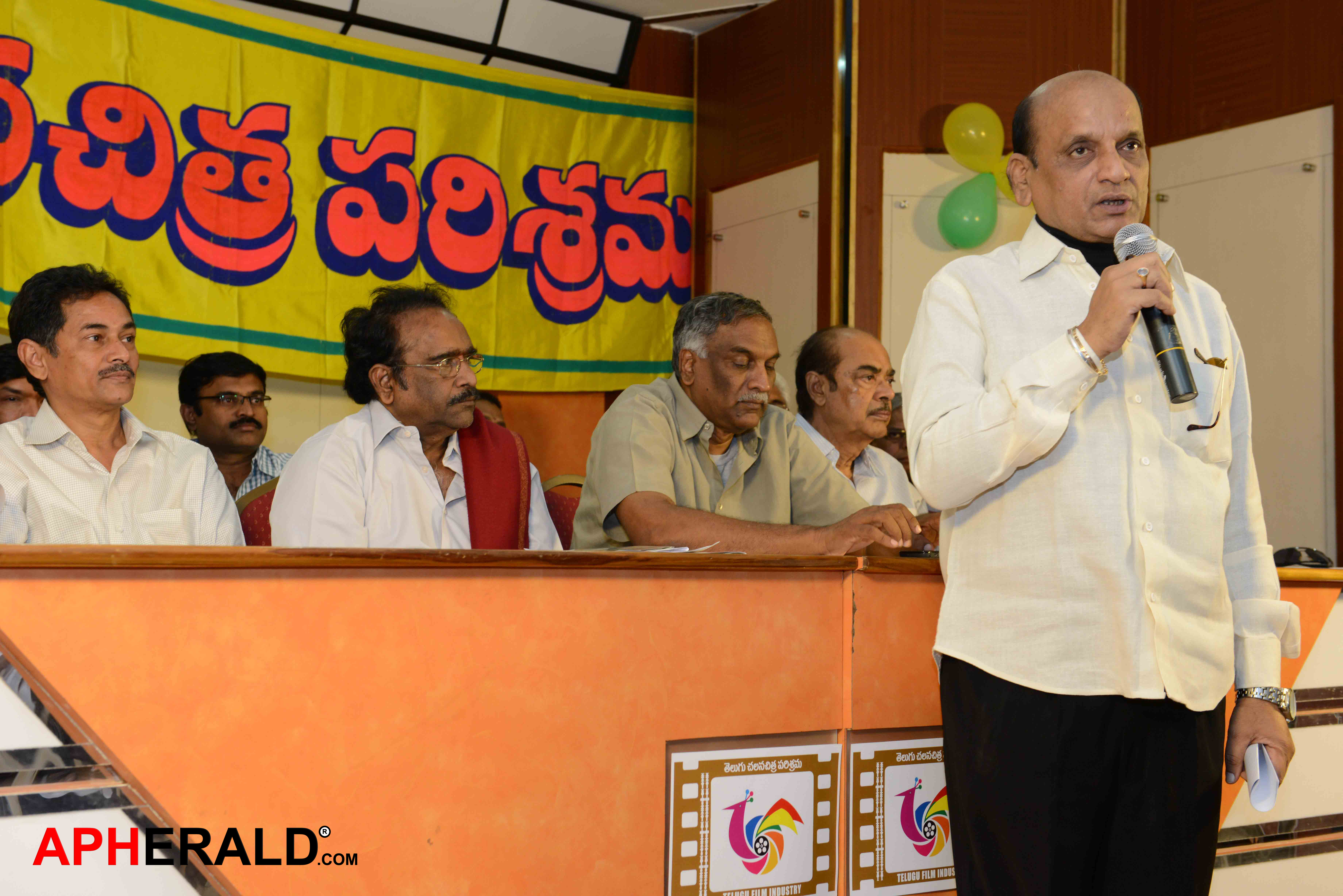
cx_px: 672
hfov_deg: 41.1
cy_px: 448
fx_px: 1791
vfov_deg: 28.1
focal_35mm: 48
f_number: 7.1
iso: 800
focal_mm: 48
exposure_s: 1/60
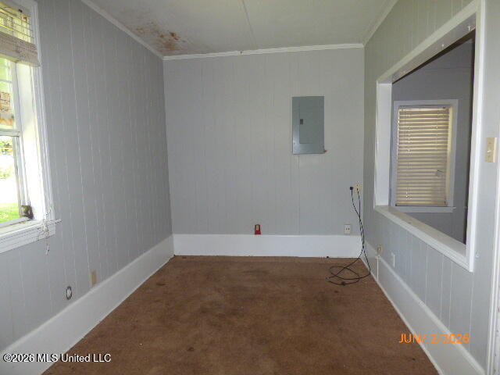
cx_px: 250
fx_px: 289
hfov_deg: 81.7
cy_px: 188
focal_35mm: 20
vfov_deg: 66.0
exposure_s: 1/60
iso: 250
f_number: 2.8
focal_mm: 3.58
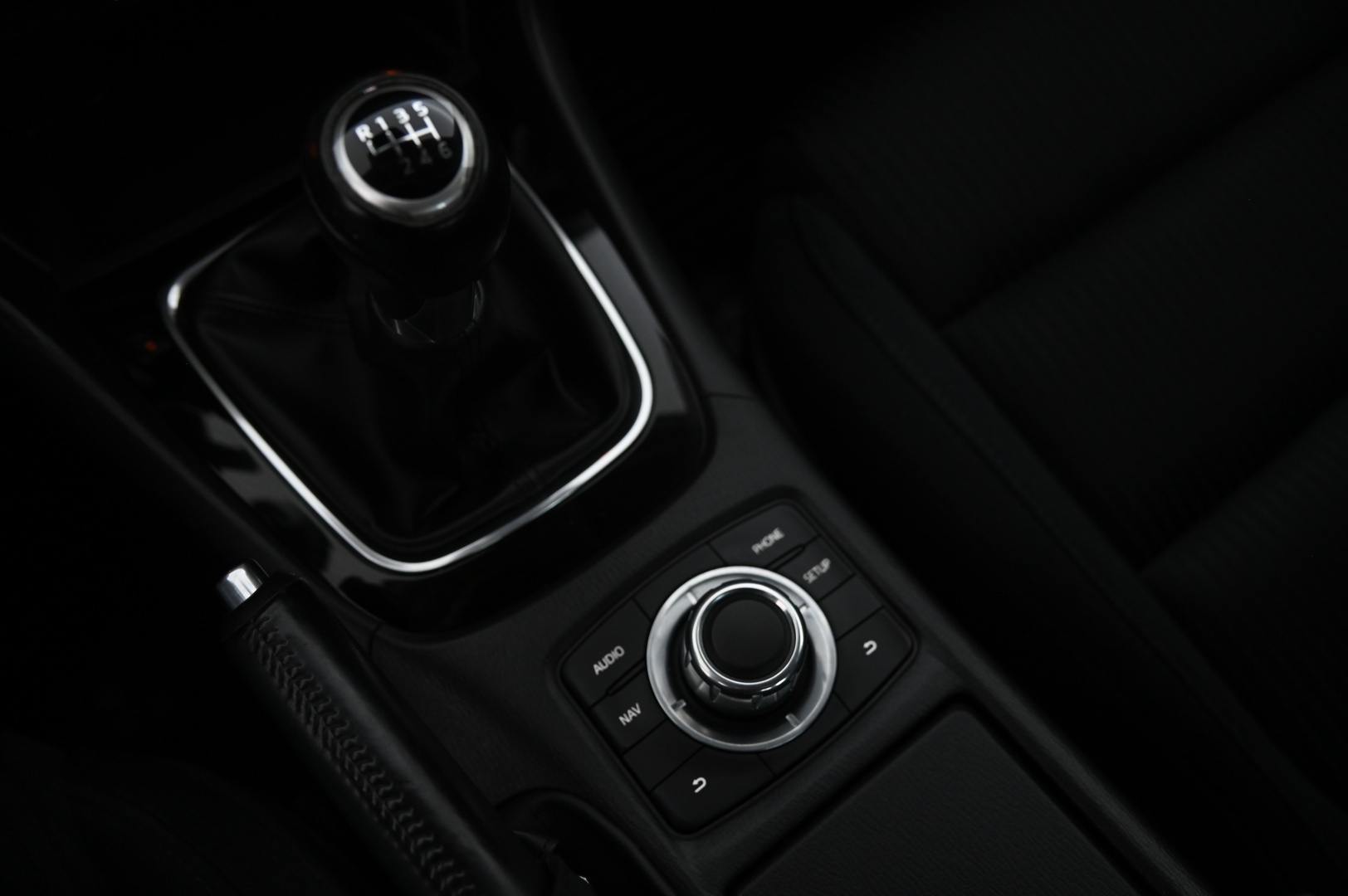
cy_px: 448
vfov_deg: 42.3
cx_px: 674
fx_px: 1160
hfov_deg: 60.3
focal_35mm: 31
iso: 2000
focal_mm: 31
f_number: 4
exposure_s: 1/25
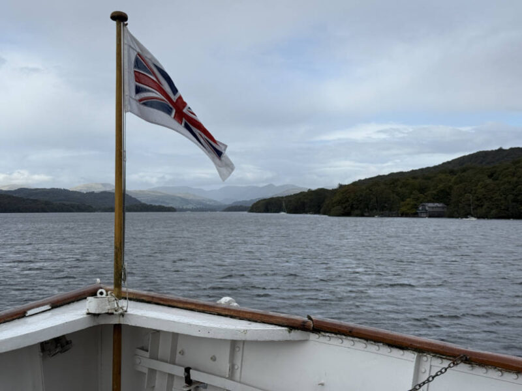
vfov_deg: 30.3
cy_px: 196
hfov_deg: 39.7
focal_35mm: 48
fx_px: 724
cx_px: 261
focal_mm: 6.8
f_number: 1.8
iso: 64
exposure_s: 1/5587
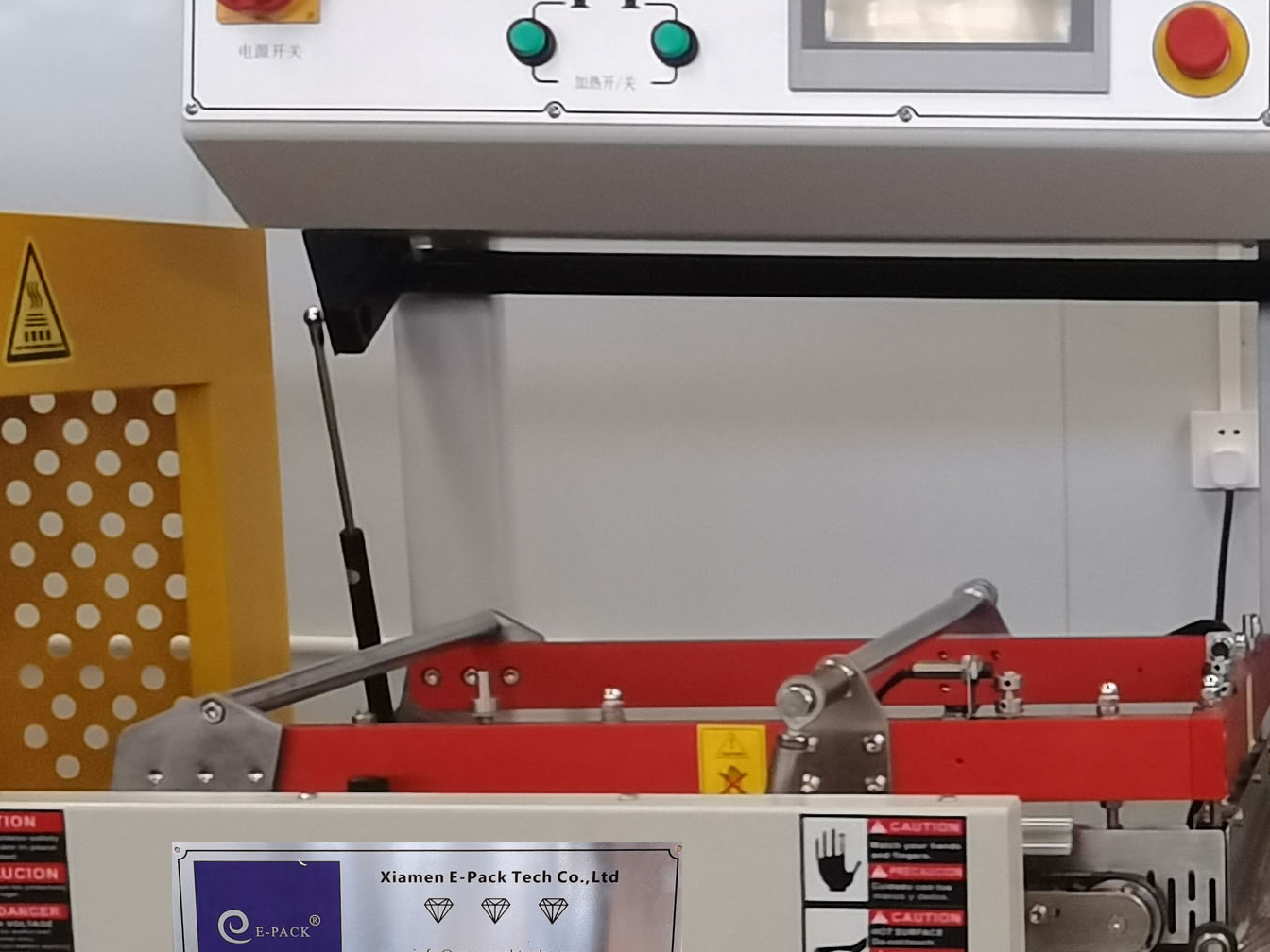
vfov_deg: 20.2
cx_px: 1374
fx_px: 2642
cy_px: 795
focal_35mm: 72
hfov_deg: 25.2
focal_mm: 2.26
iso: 250
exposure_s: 1/100
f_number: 2.2
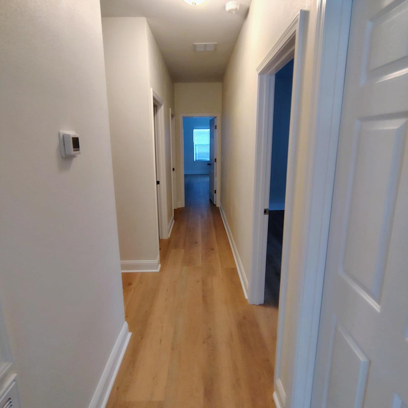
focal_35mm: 19
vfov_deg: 77.6
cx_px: 204
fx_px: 253
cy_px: 195
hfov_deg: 77.7
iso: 409
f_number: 2.2
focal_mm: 2.13
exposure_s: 1/30
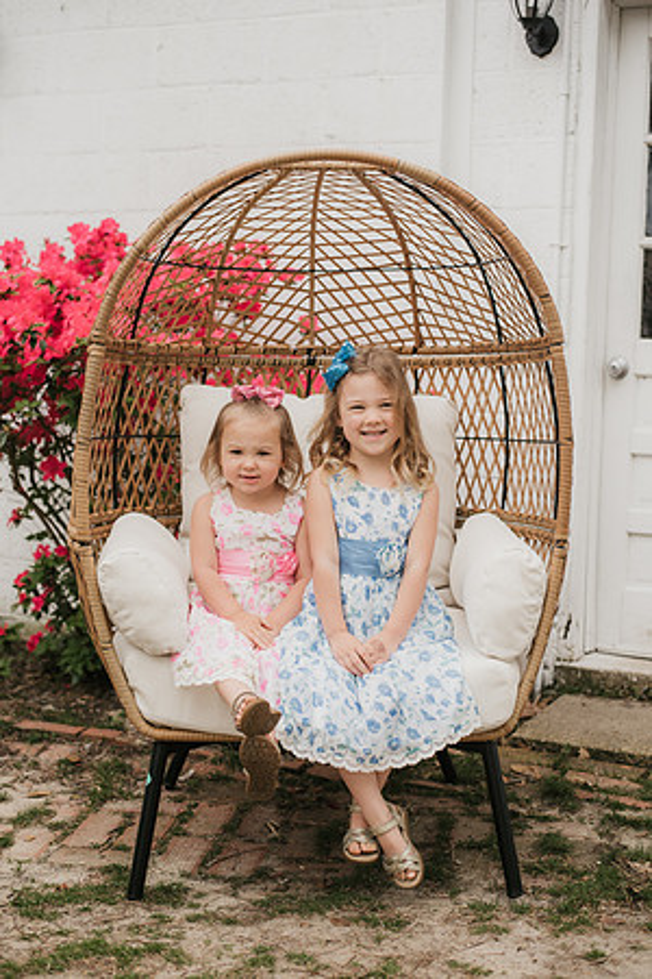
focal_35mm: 50
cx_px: 326
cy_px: 490
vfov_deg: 39.6
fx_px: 1358
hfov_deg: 27.0
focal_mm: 50
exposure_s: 1/640
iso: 100
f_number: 2.8
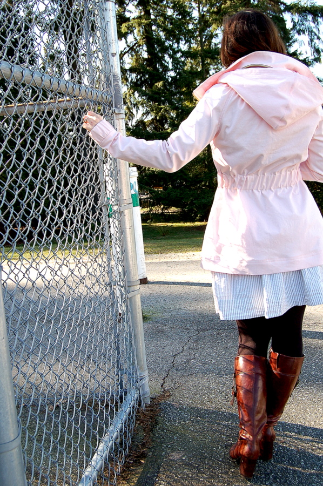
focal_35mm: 39
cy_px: 243
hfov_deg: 34.1
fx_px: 526
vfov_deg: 49.6
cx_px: 162
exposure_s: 1/125
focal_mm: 26
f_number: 6.3
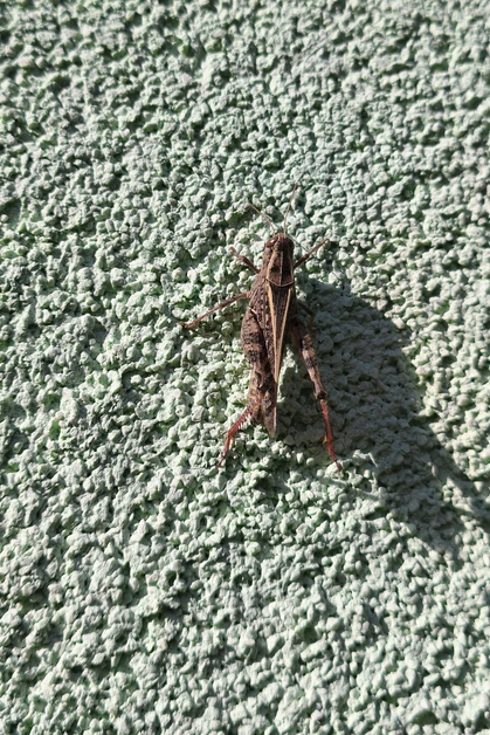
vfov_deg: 37.5
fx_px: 1081
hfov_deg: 25.5
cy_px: 366
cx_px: 242
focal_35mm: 53
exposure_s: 1/2580
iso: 80
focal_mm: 5.35
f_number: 1.7
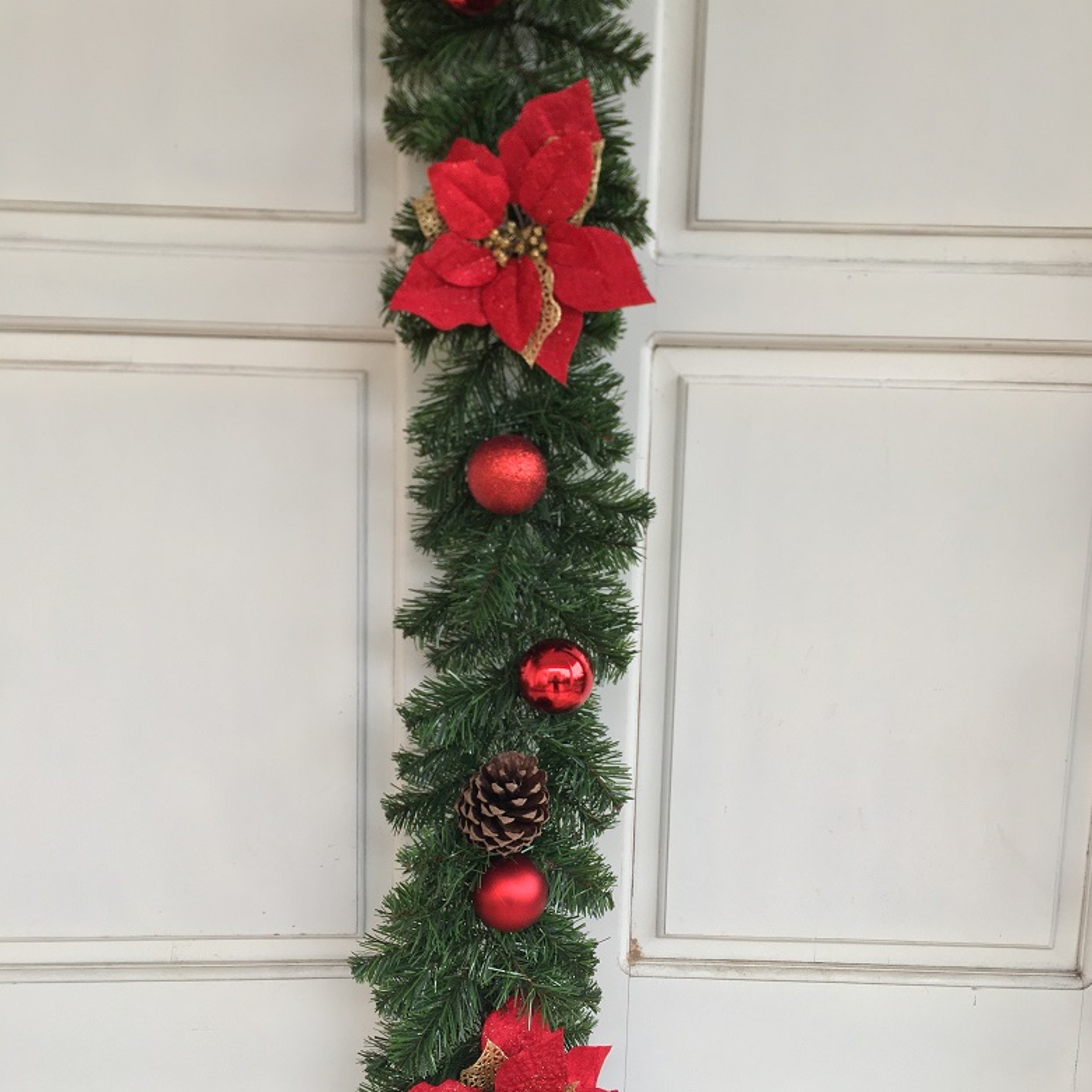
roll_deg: -2.2
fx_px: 1249
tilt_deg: -9.8
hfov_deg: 47.2
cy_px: 586
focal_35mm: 35
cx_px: 554
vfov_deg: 47.2
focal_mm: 4.15
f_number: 2.2
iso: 32
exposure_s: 1/100
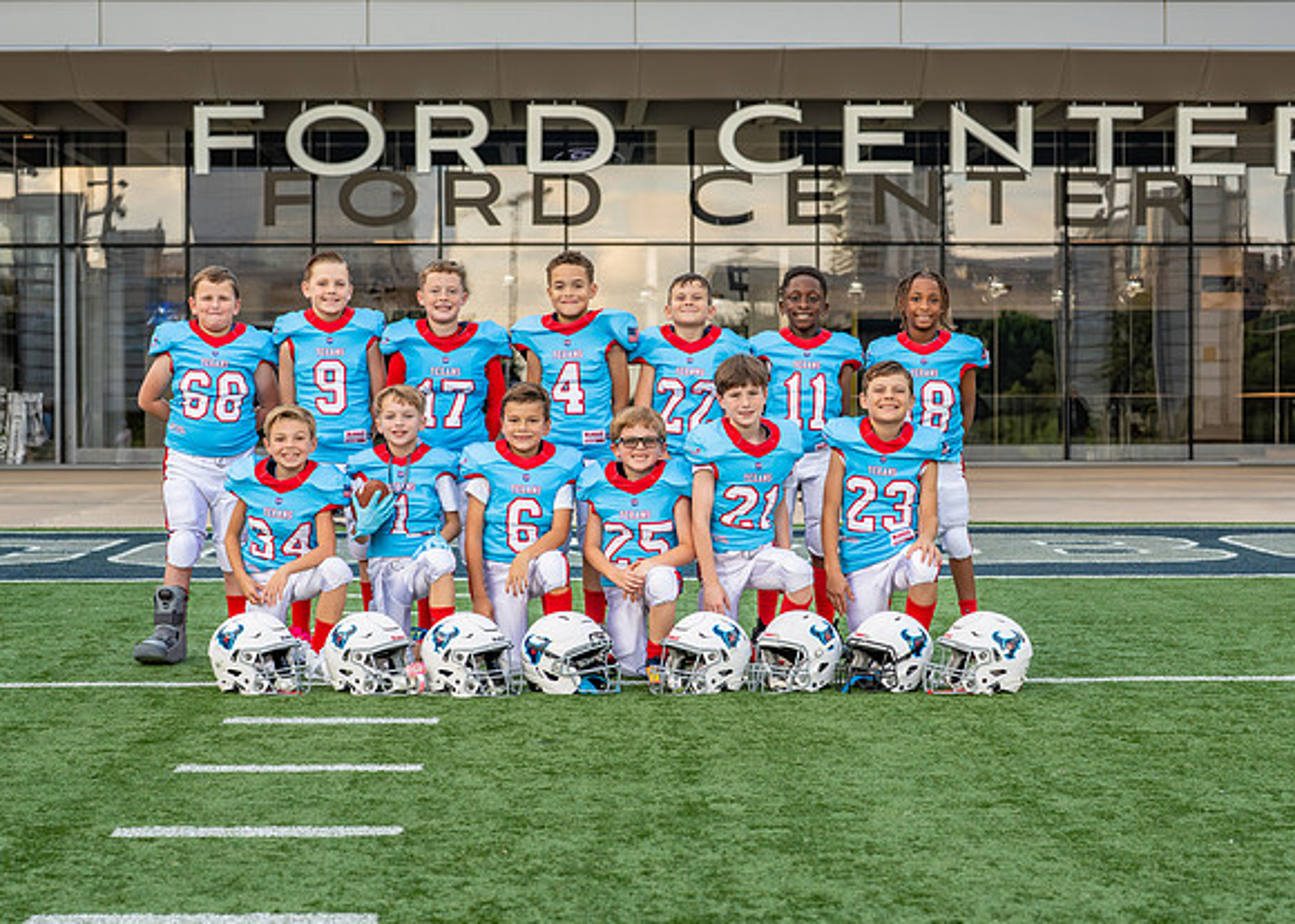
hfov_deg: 27.9
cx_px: 606
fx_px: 2611
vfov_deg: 20.1
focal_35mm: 71
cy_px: 469
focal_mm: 50
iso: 400
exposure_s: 1/320
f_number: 4
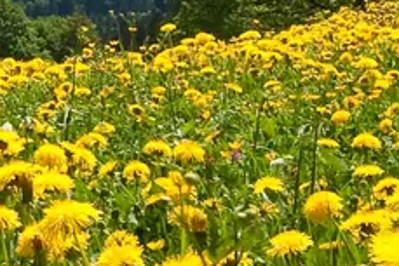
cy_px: -192
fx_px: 1630
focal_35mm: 147
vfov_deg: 9.0
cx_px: -462
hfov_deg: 12.0
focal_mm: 14
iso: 100
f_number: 13
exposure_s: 1/100
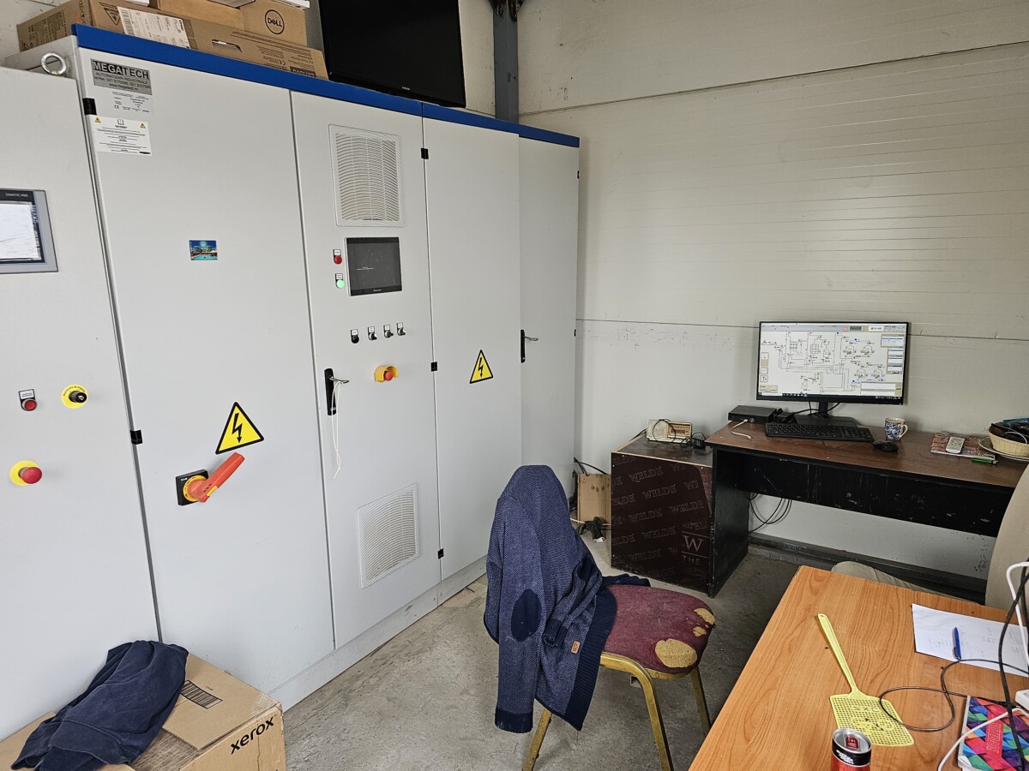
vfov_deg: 58.9
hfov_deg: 73.9
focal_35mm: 23
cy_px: 386
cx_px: 514
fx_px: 684
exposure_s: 1/180
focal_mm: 6.3
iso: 250
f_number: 1.7
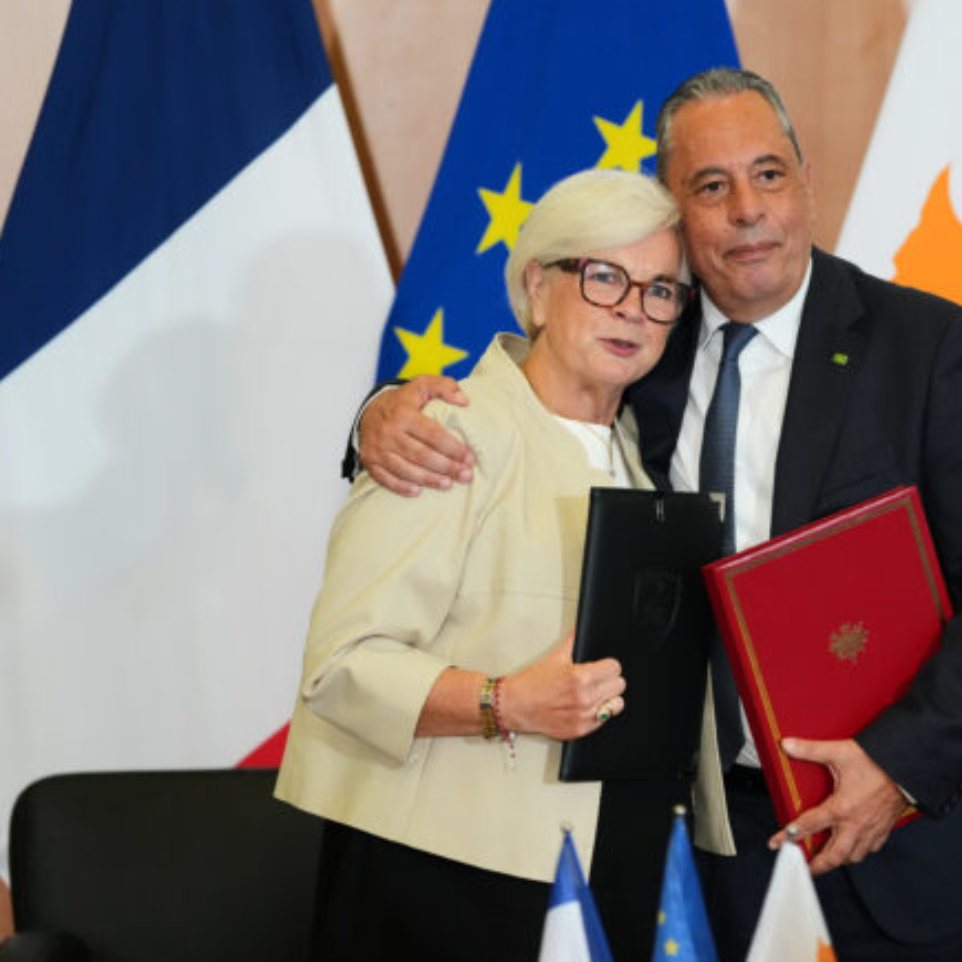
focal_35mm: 138
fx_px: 4339
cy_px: 480
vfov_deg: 12.7
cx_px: 683
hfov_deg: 12.6
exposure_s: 1/500
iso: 3200
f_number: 2.8
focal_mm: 105
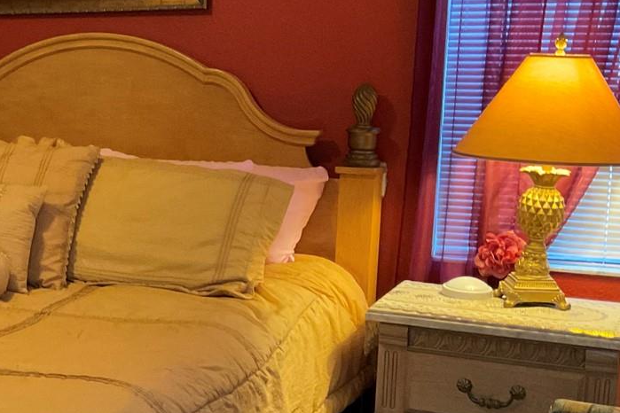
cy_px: 259
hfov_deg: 27.8
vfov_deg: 19.7
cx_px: 25
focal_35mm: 69
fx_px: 1188
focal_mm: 3
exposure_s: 1/30
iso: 400
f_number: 1.8
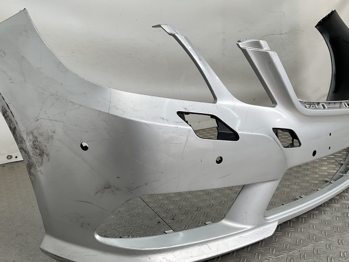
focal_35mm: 38
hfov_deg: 49.0
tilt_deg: -17.8
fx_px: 383
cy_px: 143
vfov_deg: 37.7
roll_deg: +0.5
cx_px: 180
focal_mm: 3
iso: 16
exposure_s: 1/232
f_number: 1.8
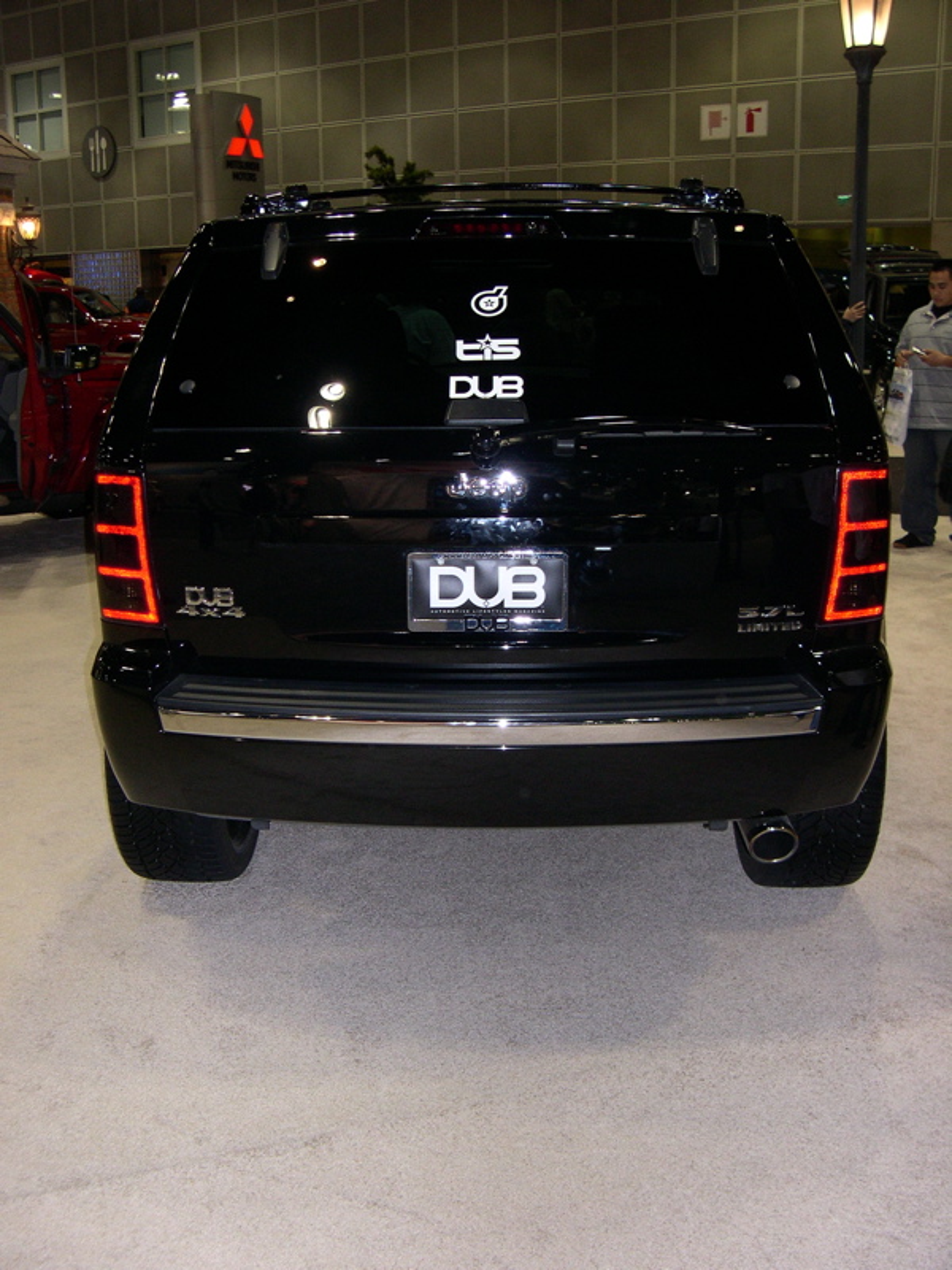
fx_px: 1393
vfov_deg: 49.0
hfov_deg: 37.7
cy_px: 635
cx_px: 476
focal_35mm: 38
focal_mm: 8
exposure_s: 1/60
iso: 196
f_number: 2.8
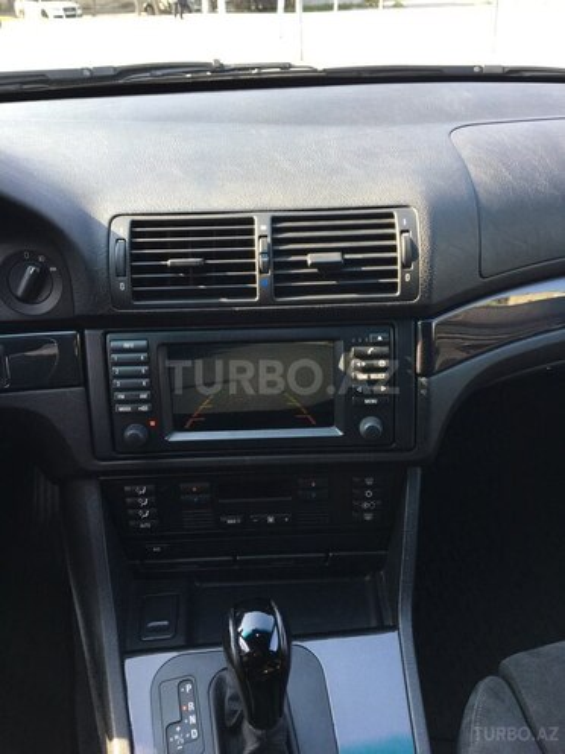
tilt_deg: -30.5
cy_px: 377
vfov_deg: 61.7
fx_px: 631
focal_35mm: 29
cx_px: 282
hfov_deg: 48.2
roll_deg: +1.1
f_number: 2.2
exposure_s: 1/100
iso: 32
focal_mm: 4.15
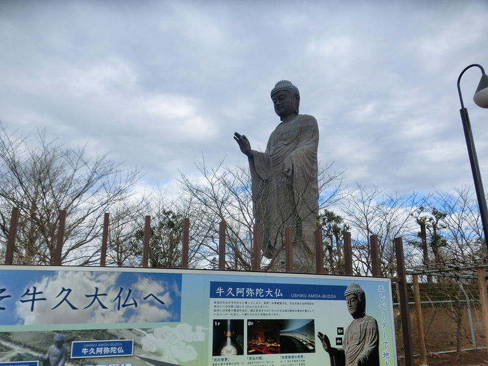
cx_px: 244
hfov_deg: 63.4
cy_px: 183
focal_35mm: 28
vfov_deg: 49.7
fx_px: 395
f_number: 8.8
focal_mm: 5
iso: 100
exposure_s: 1/125
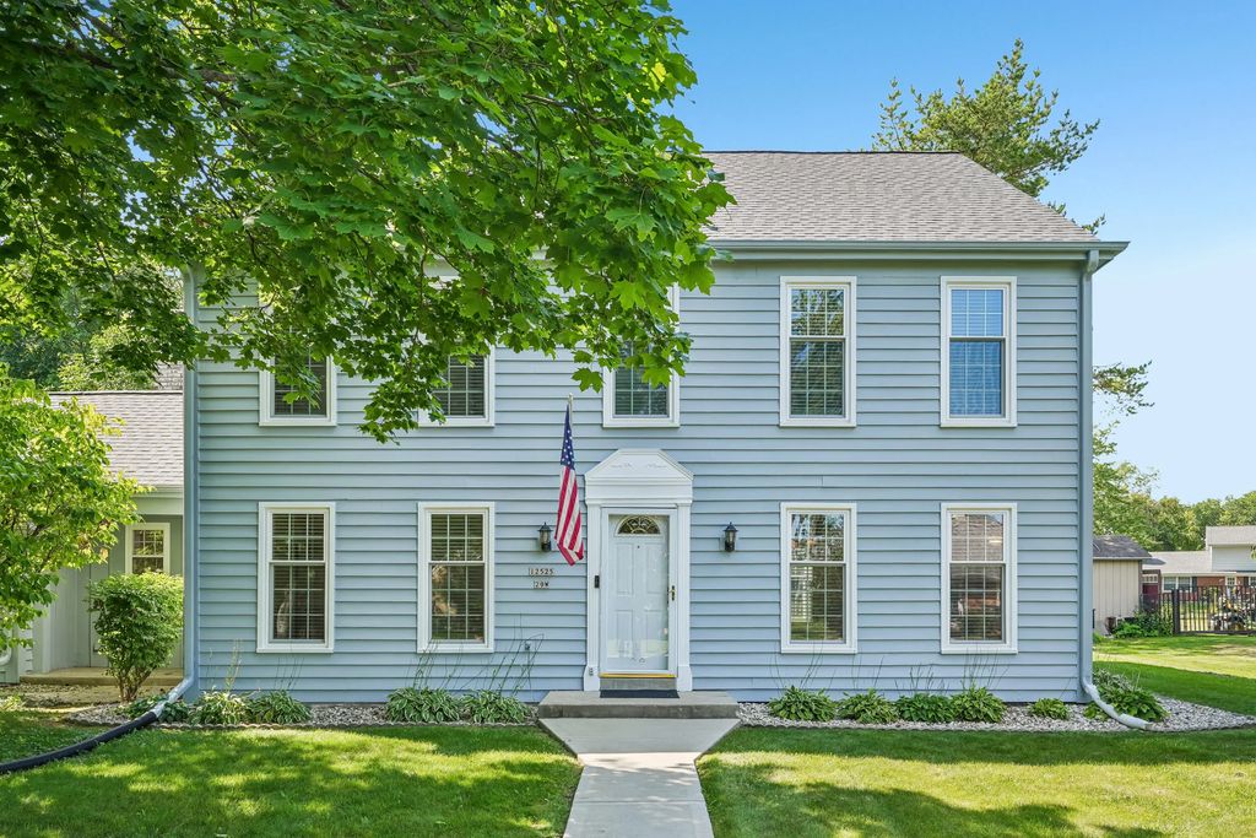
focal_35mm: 27
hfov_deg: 67.4
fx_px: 942
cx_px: 628
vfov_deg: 47.9
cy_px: 419
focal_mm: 27
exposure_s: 1/40
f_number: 8
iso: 100
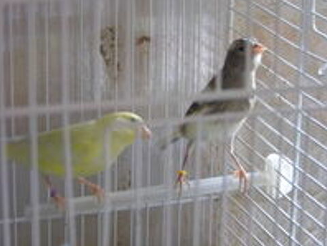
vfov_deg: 12.2
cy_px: 123
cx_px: 164
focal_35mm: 121
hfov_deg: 16.3
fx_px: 1143
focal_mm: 21.6
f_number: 4
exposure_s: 1/15
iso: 800
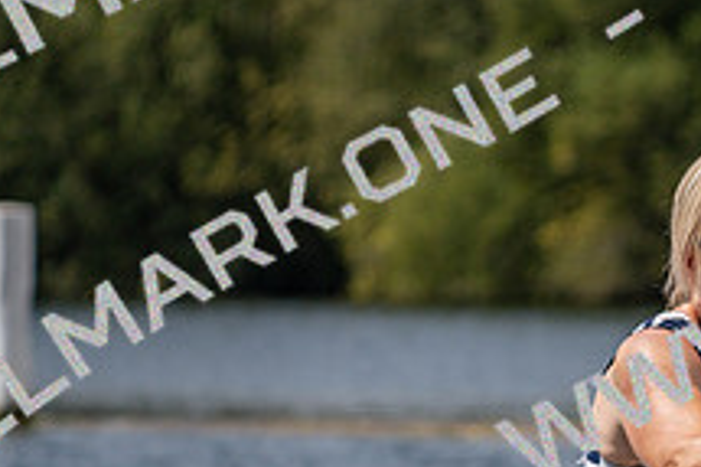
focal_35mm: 540
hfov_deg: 3.8
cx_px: 900
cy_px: 485
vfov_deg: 2.5
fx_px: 10507
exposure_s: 1/1600
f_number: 5.6
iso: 160
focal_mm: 200
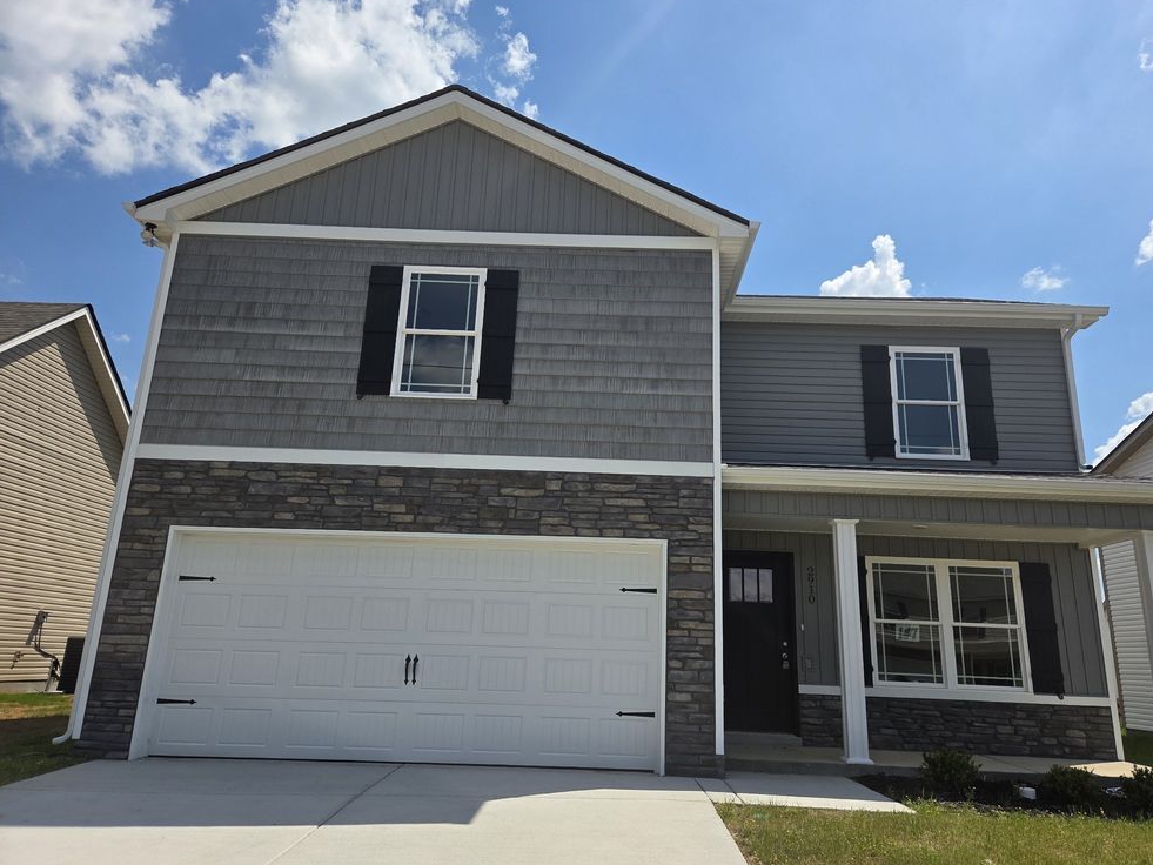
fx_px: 799
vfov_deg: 56.8
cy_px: 435
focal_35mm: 24
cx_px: 591
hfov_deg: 71.6
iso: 80
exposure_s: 1/7599
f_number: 1.8
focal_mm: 5.4
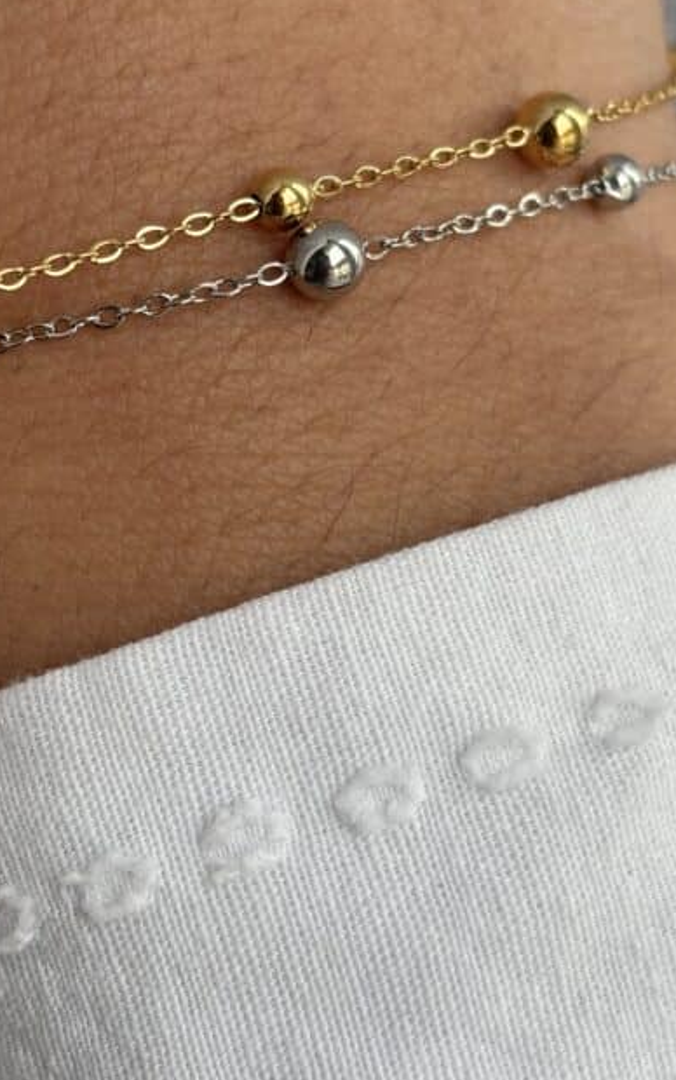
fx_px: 2680
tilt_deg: -38.2
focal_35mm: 91
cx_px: 258
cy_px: 425
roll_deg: +4.0
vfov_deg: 22.7
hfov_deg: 14.4
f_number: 1.6
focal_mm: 5.96
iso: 32
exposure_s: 1/180
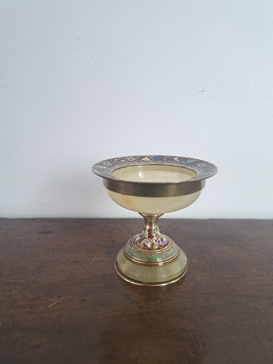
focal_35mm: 24
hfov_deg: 56.8
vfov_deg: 71.6
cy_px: 182
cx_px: 136
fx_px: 252
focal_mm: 5.23
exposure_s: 1/50
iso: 200
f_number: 1.8
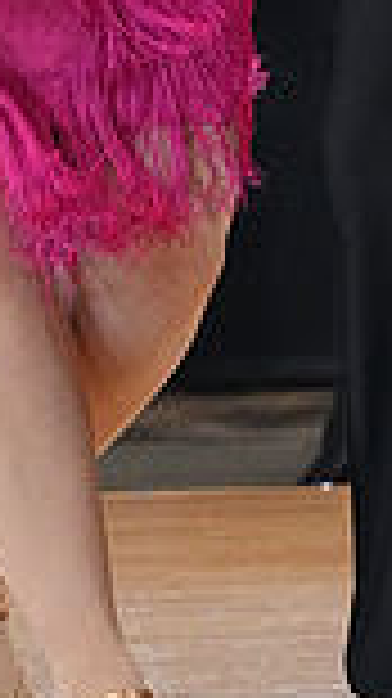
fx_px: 10735
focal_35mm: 580
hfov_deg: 2.1
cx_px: 196
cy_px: -428
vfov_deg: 3.7
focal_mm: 148
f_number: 4.5
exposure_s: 1/400
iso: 12800
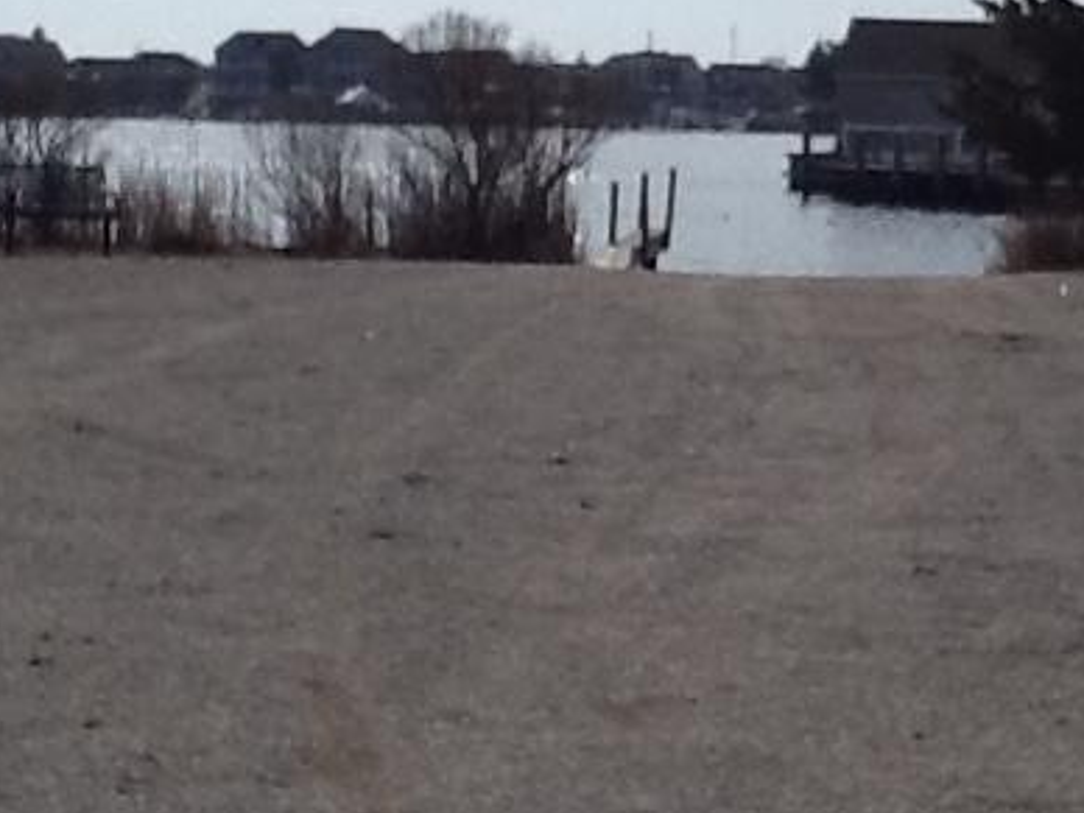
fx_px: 3413
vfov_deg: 13.6
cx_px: 603
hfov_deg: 18.0
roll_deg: -0.3
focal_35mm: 109
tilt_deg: -4.3
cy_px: 318
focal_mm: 2.03
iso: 40
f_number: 2.4
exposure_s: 1/4464
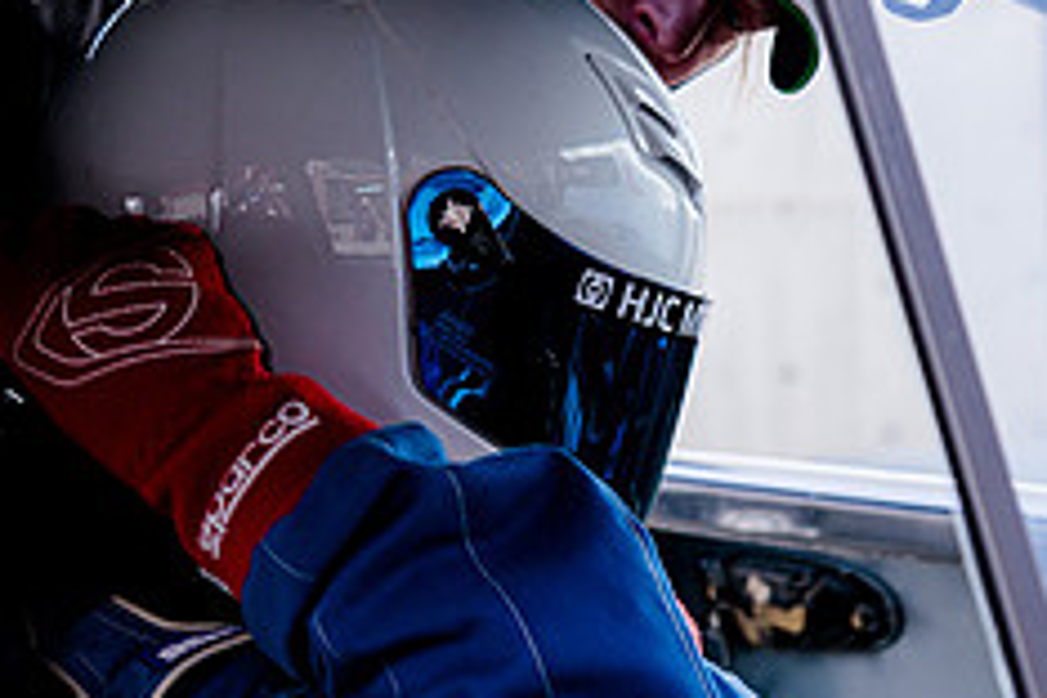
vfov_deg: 6.4
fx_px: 6194
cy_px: 306
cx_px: 215
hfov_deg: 9.6
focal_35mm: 213
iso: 125
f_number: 6.3
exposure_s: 1/160
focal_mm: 86
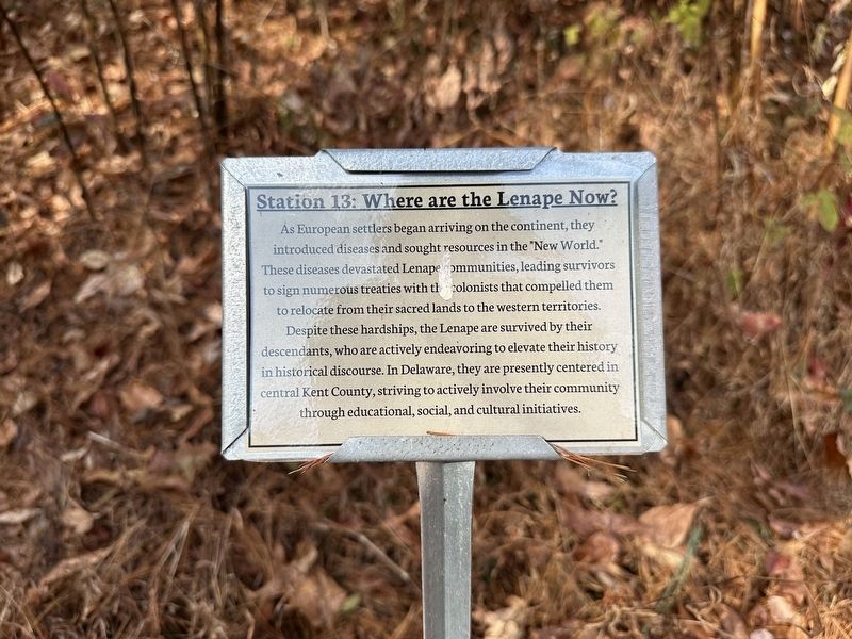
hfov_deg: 71.6
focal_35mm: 24
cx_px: 426
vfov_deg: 56.8
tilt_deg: -23.3
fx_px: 591
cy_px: 320
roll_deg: +2.4
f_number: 1.78
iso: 80
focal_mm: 6.86
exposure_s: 1/1095
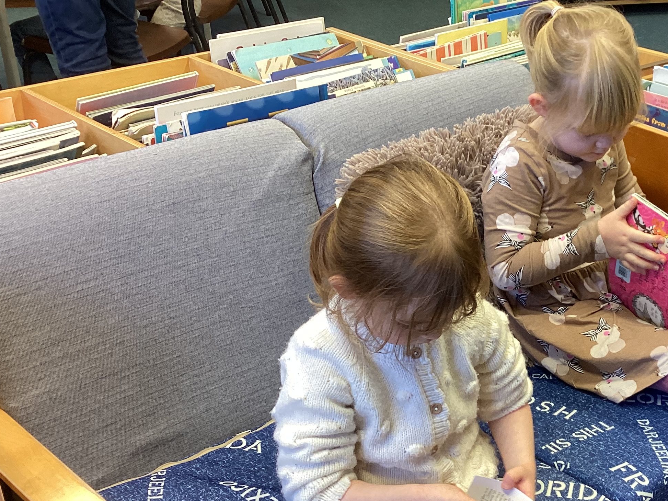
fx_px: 1003
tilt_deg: -31.8
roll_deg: -1.7
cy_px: 310
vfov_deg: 27.9
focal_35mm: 52
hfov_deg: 35.8
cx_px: 522
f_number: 2.4
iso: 80
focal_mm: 3.3
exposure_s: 1/50
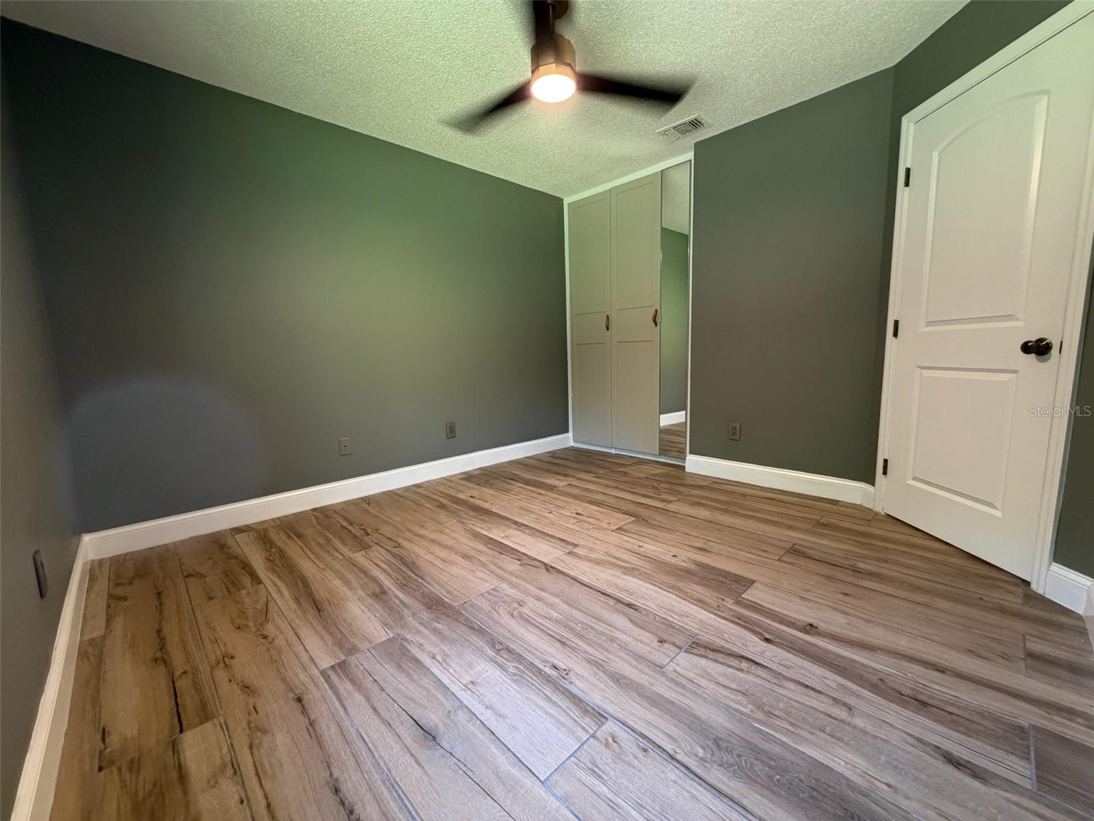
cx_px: 547
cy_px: 410
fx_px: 442
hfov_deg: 102.1
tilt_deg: -8.6
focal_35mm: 14
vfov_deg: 85.7
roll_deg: +1.3
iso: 320
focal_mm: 2.22
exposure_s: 1/60
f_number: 2.2
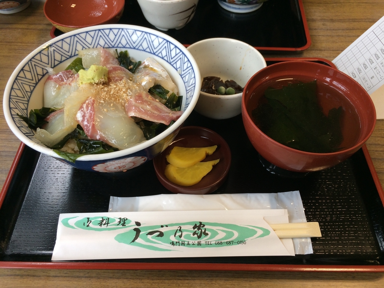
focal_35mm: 29
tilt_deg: -54.2
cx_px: 192
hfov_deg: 61.7
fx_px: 322
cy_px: 144
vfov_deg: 48.2
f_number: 2.2
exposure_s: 1/120
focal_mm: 4.15
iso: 50
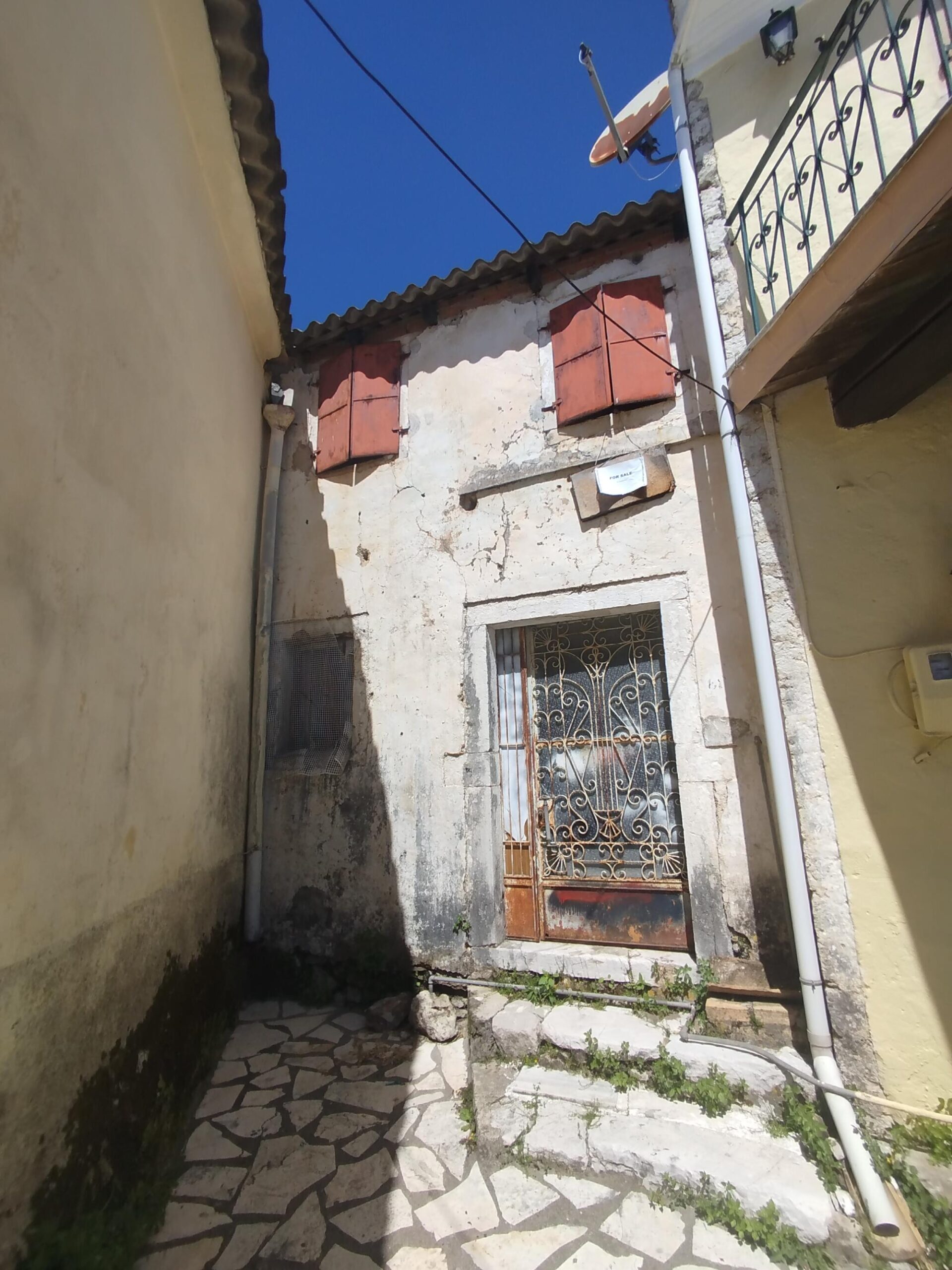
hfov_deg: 81.7
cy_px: 635
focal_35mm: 15
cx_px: 476
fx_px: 550
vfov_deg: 98.2
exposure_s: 1/1911
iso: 50
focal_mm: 1.65
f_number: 2.2
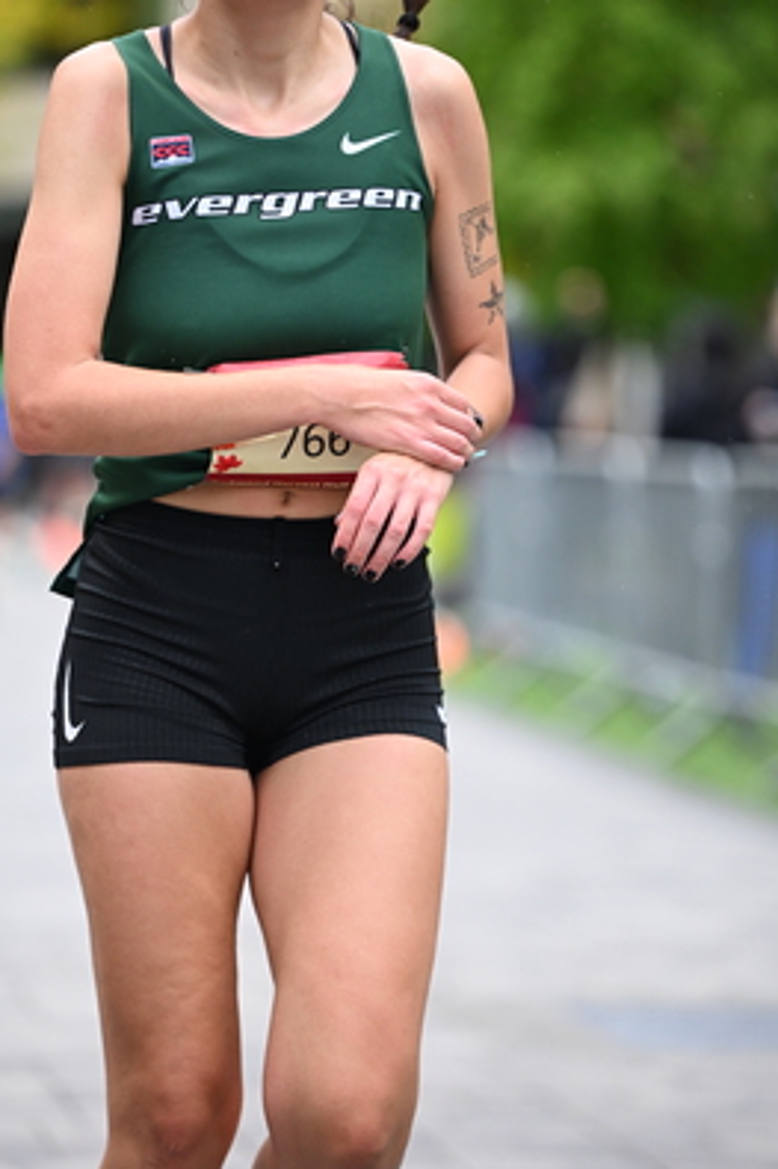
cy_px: 482
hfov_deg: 6.6
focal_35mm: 209
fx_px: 6780
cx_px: 309
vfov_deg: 9.8
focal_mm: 150
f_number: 2.8
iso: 1250
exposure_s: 1/2000
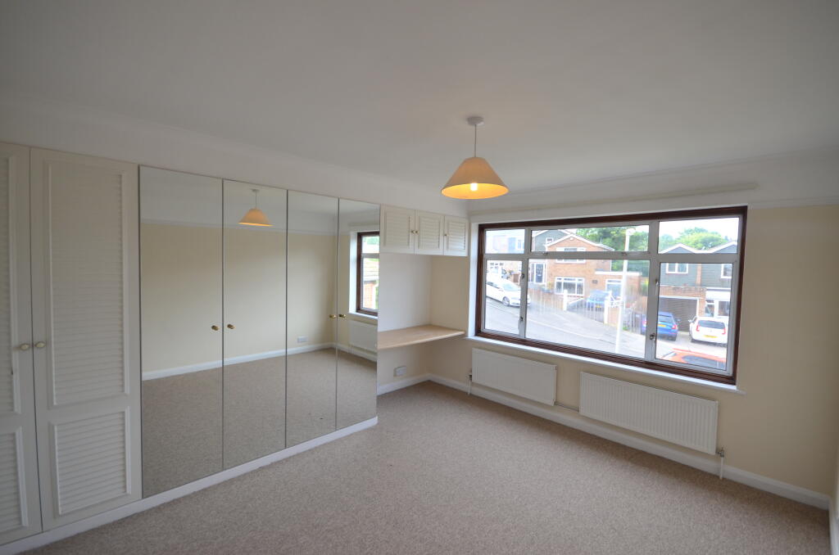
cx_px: 420
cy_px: 278
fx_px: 349
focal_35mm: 15
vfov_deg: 77.1
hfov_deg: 100.5
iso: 320
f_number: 5.6
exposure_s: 1/125
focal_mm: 10
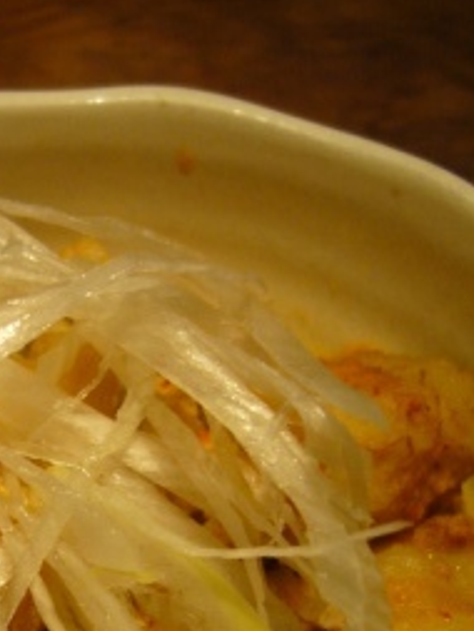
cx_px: 65
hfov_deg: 23.2
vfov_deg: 30.3
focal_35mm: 62
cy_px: 519
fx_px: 1131
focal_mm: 5.8
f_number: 2.8
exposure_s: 1/15
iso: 200
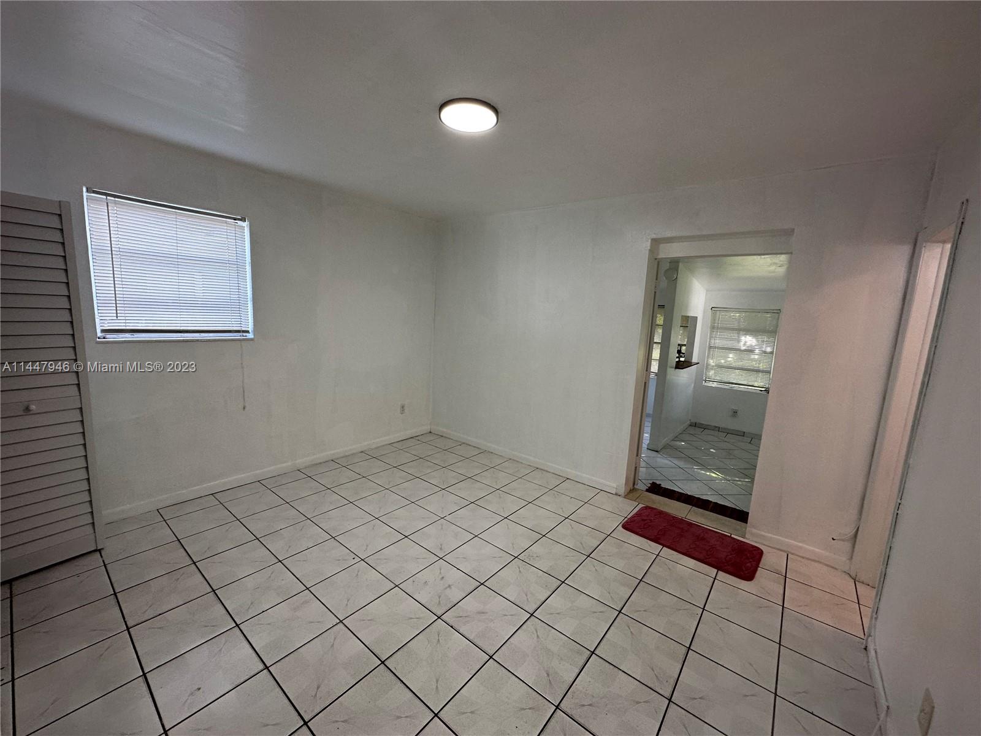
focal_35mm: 14
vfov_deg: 85.7
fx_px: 397
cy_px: 368
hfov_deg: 102.1
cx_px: 490
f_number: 2.2
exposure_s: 1/120
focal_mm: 2.22
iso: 125
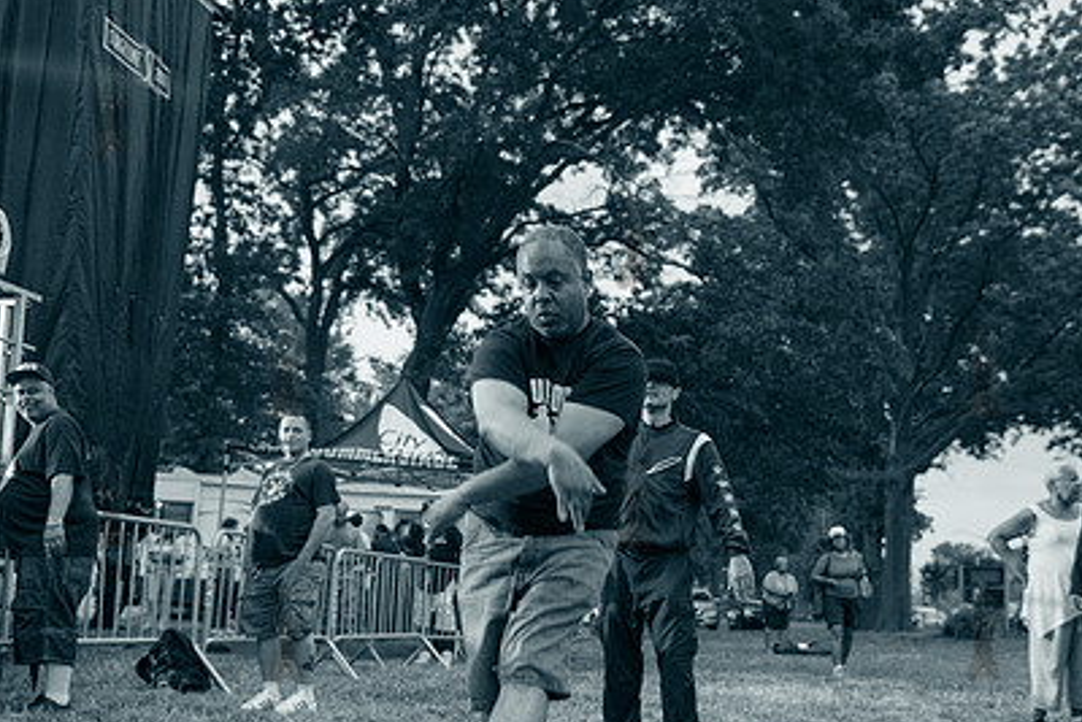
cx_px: 633
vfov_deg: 31.6
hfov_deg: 46.2
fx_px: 1263
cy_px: 502
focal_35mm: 42
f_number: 3.2
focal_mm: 29
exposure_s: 1/200
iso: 4000
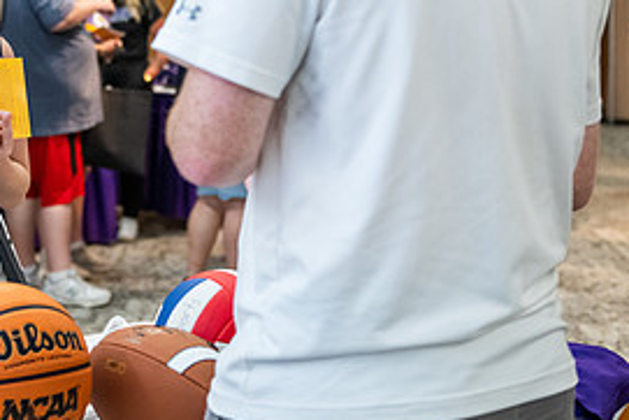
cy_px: -15
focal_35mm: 94
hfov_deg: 21.2
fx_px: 1643
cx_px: 74
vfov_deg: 14.3
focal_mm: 44
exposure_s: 1/200
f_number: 3.2
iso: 2000
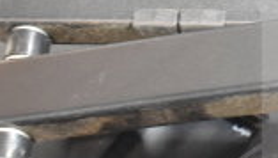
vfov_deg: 8.7
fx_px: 1034
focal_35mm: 140
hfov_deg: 14.3
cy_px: 141
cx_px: 413
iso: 1400
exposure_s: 1/40
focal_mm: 23
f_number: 3.8
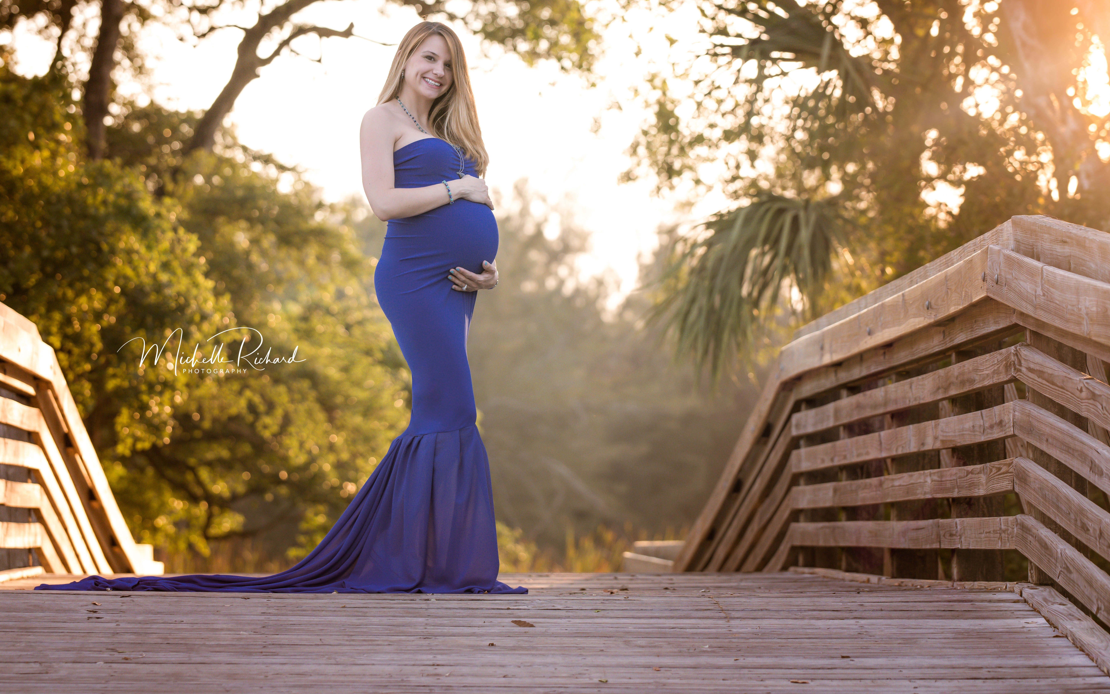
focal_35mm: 139
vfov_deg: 9.4
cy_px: 204
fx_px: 4205
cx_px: 503
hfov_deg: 15.0
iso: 500
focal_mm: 102
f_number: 3.5
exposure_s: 1/1000
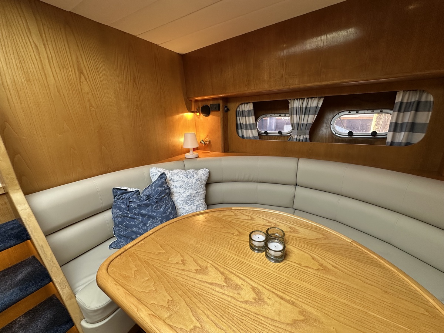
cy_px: 166
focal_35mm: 14
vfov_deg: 85.7
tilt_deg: -15.2
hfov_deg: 102.1
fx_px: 180
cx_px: 222
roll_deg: +1.4
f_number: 2.2
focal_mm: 2.22
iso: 125
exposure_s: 1/99
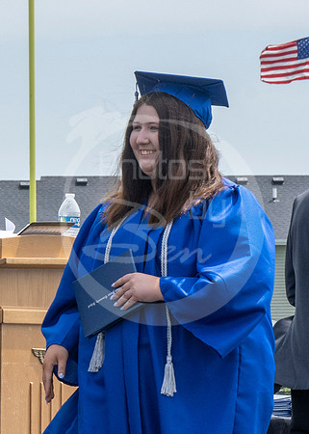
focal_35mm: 348
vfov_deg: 5.8
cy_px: 211
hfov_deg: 4.1
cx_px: -153
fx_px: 4278
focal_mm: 70
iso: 200
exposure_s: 1/250
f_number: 13
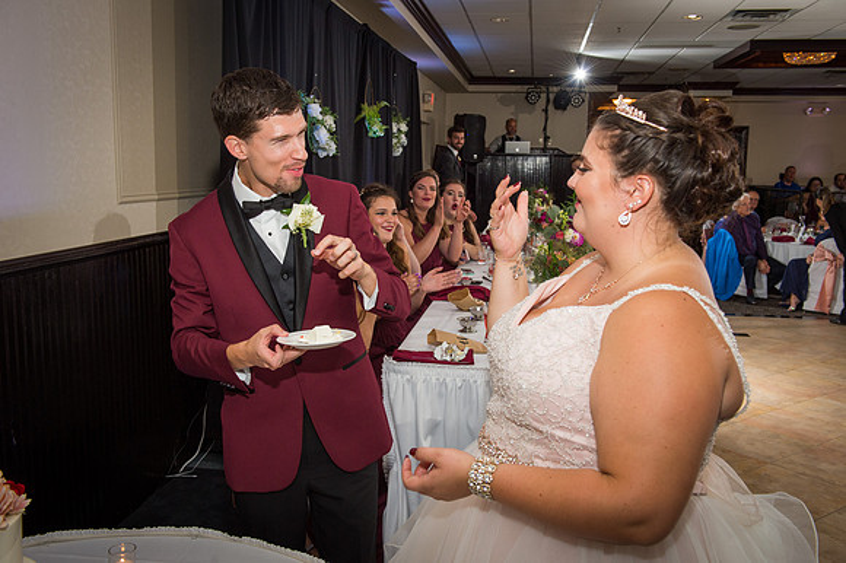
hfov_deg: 54.5
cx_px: 423
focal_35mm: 35
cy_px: 282
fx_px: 822
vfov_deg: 37.8
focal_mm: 35
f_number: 5.6
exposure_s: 1/125
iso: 800
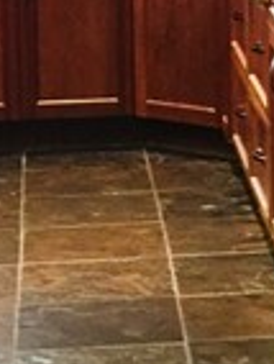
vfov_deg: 9.2
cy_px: -177
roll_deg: +0.5
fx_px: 2199
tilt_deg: -3.0
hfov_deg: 7.1
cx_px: 310
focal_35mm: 209
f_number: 2.2
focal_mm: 4.15
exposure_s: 1/10
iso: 125
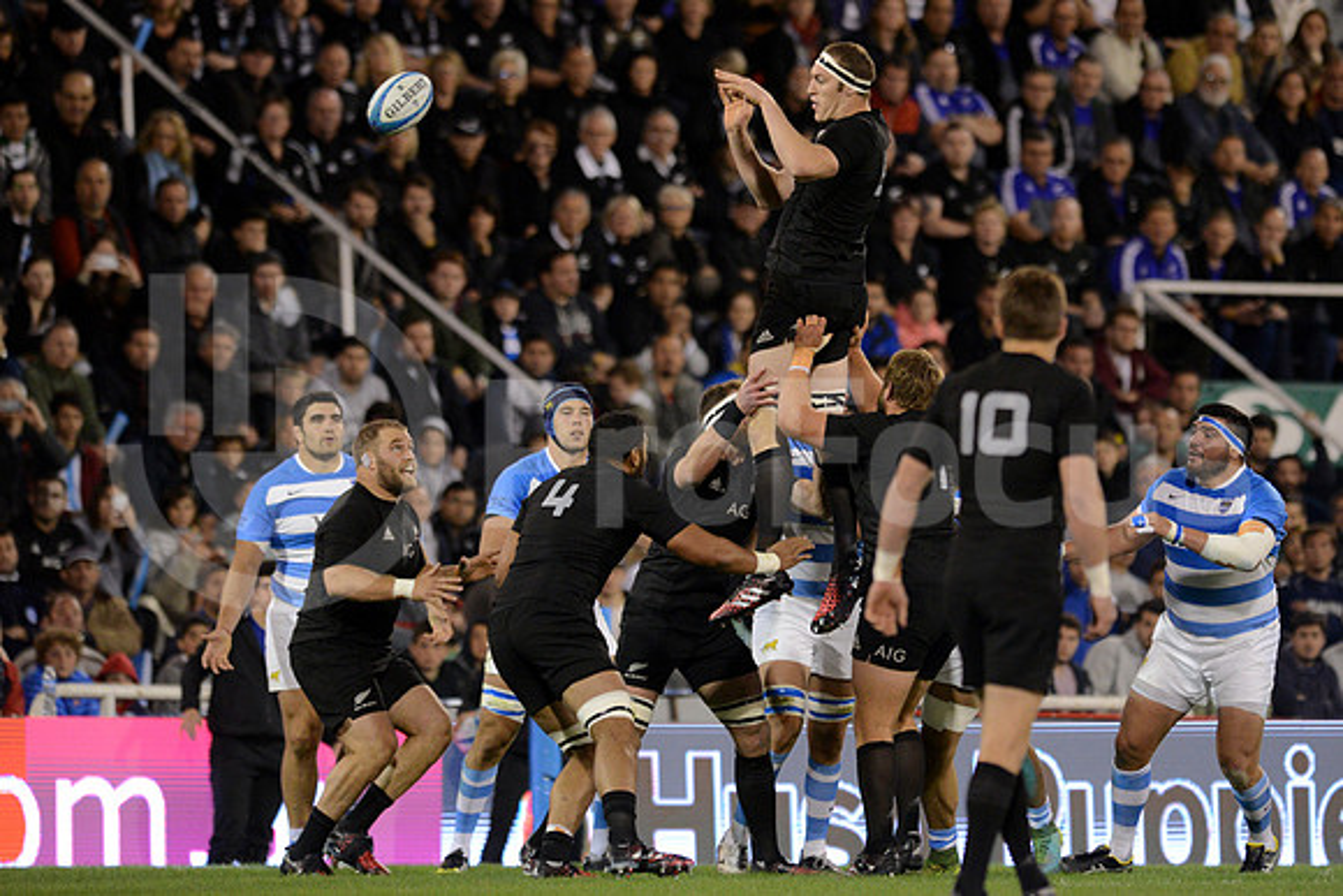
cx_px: 672
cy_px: 448
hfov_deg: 4.9
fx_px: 15671
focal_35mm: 420
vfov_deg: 3.3
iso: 4500
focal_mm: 420
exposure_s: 1/800
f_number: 4
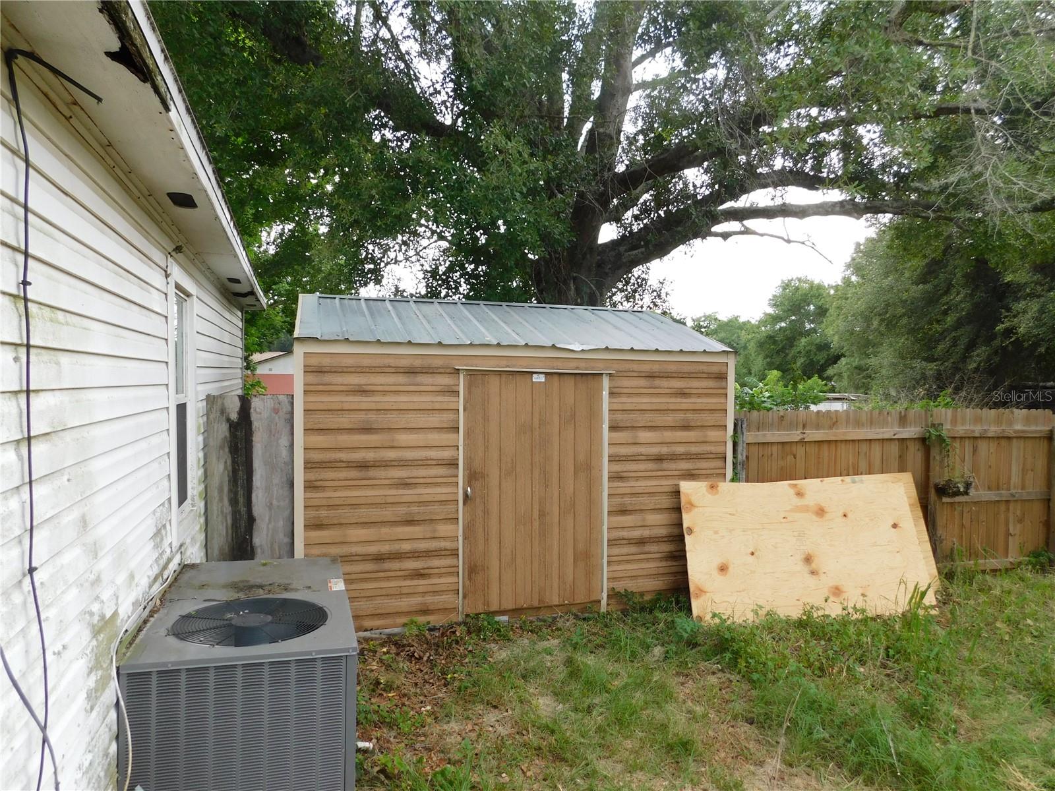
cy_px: 396
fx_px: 701
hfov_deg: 73.9
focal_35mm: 23
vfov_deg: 58.9
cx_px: 528
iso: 125
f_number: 3
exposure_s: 1/100
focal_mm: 4
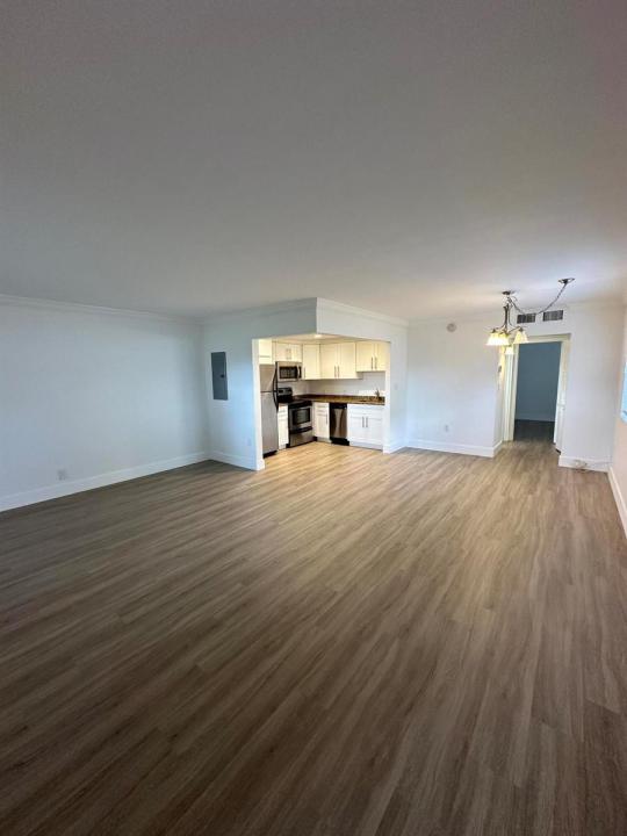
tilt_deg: -8.1
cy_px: 418
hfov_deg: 85.7
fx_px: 338
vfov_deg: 102.1
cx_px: 314
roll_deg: +0.4
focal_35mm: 14
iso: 250
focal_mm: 2.22
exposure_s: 1/120
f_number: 2.2
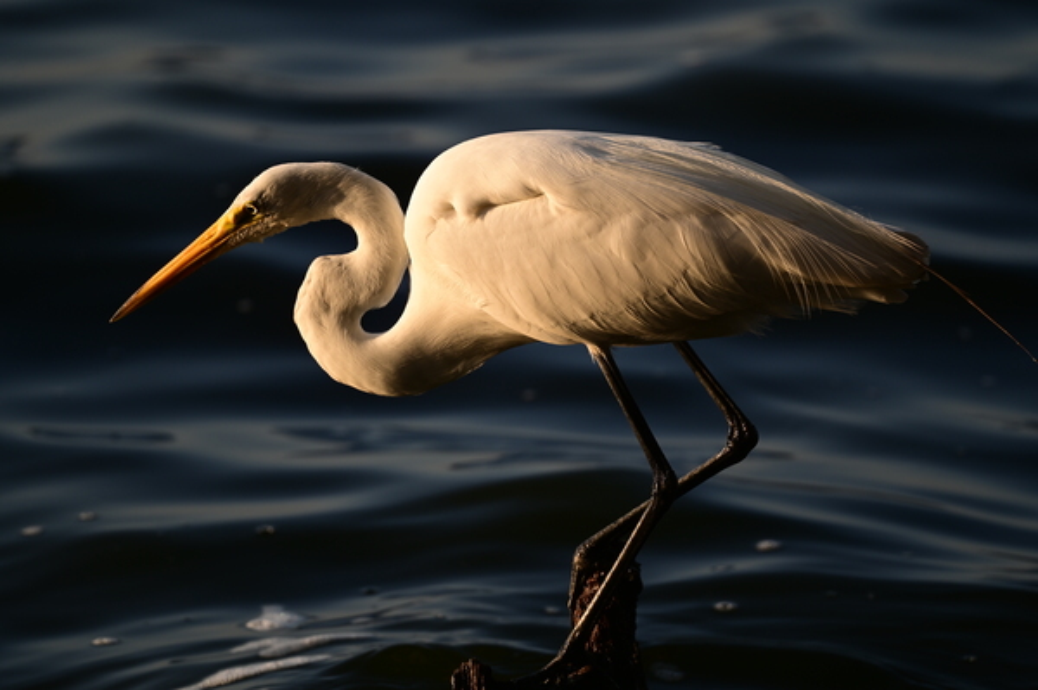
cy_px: 345
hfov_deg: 4.1
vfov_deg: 2.7
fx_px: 14404
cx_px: 519
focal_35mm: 500
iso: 220
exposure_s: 1/500
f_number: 5.6
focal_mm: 500
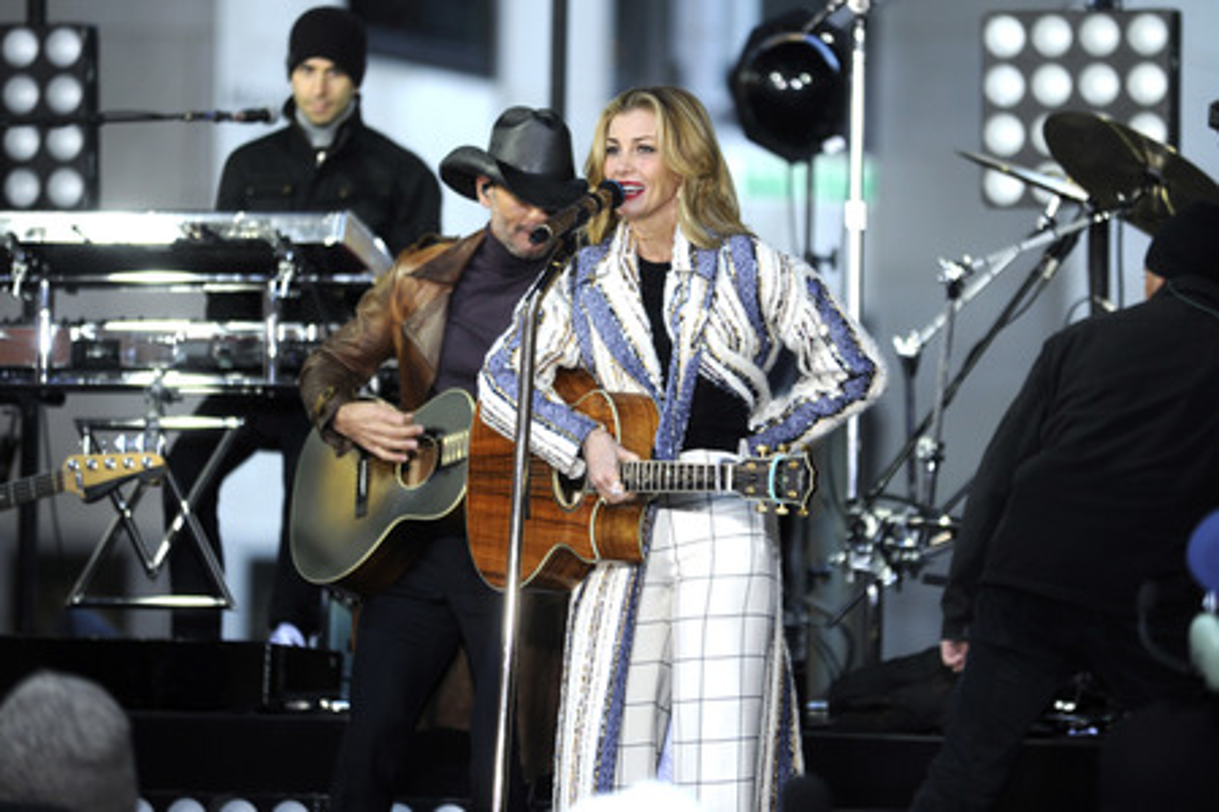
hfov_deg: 10.3
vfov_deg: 6.9
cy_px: 406
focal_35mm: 200
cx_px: 610
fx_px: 6772
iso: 1000
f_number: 3.2
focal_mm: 200
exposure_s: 1/400
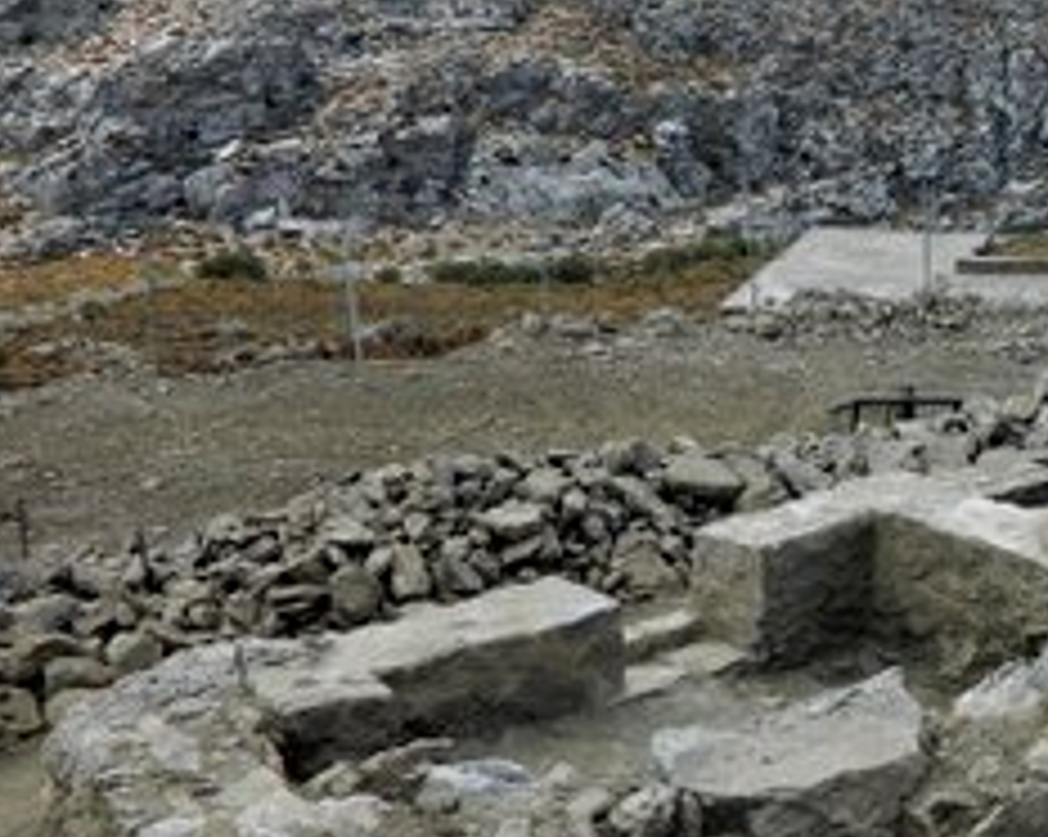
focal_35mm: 72
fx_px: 2231
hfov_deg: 25.4
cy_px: 360
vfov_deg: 21.2
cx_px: 990
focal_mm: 6.2
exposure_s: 1/500
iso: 80
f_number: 3.3
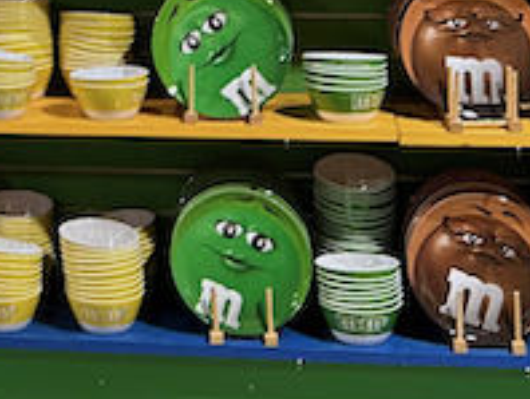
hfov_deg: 15.6
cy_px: -364
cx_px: -134
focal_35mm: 121
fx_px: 1855
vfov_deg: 11.3
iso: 160
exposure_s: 1/60
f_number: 1.78
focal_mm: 6.86
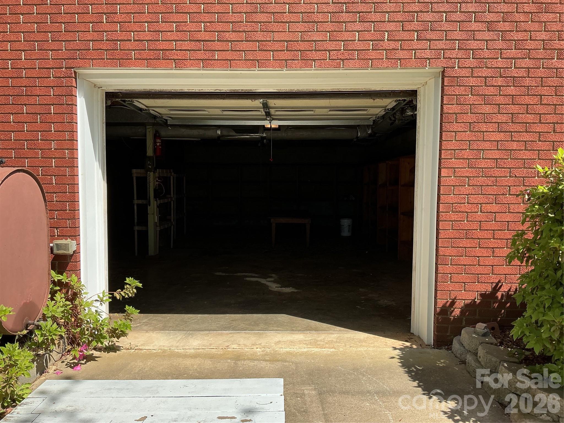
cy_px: 212
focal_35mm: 29
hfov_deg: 61.7
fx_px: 472
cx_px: 282
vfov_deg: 48.2
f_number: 1.8
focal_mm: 3
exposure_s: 1/728
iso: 25
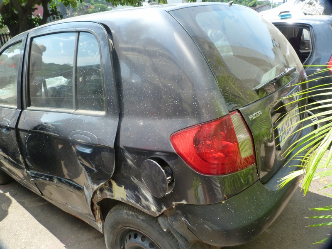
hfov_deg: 69.4
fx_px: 240
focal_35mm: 25
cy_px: 124
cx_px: 166
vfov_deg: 54.9
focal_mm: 4.5
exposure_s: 1/125
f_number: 4
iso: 125
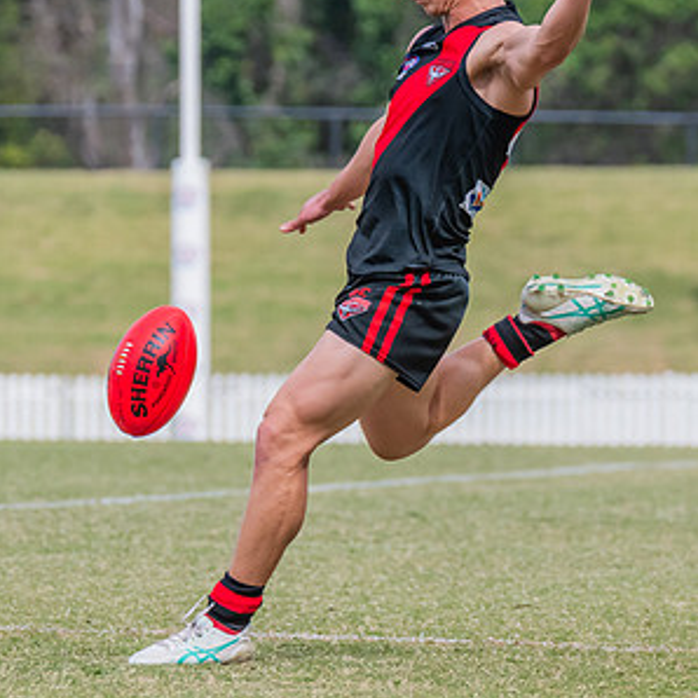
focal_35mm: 710
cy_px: 315
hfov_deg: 2.5
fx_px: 16197
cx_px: 414
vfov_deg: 2.5
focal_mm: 310
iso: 800
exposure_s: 1/1250
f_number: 9
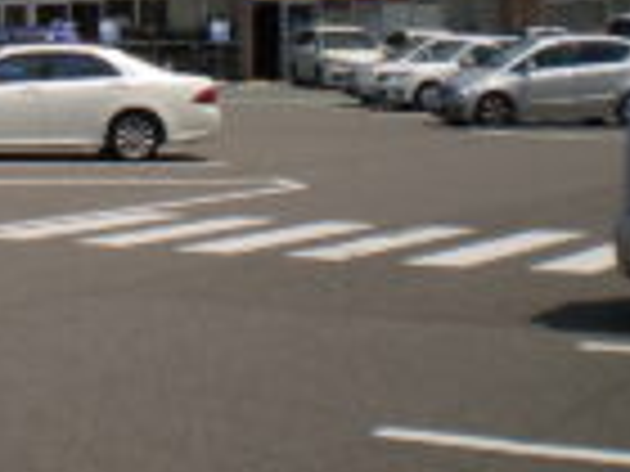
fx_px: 1875
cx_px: -153
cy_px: -40
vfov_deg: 14.1
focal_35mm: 103
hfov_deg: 18.0
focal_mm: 6.3
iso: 64
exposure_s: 1/1600
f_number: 4.6
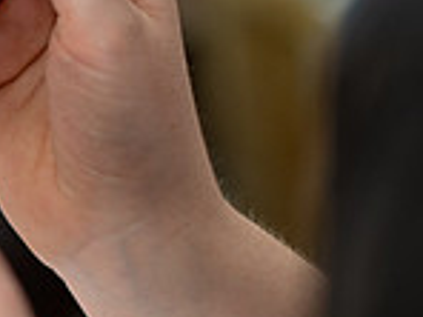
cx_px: -280
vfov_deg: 7.8
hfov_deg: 10.1
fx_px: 2297
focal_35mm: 188
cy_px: -71
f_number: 2
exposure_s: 1/250
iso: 800
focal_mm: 50
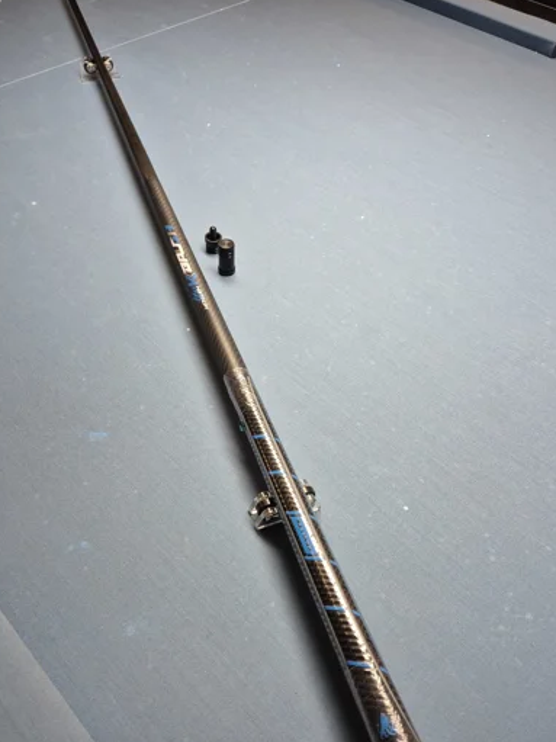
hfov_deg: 51.3
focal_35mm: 27
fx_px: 578
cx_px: 264
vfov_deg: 65.2
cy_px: 409
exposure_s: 1/100
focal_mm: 5.4
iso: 125
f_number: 1.8
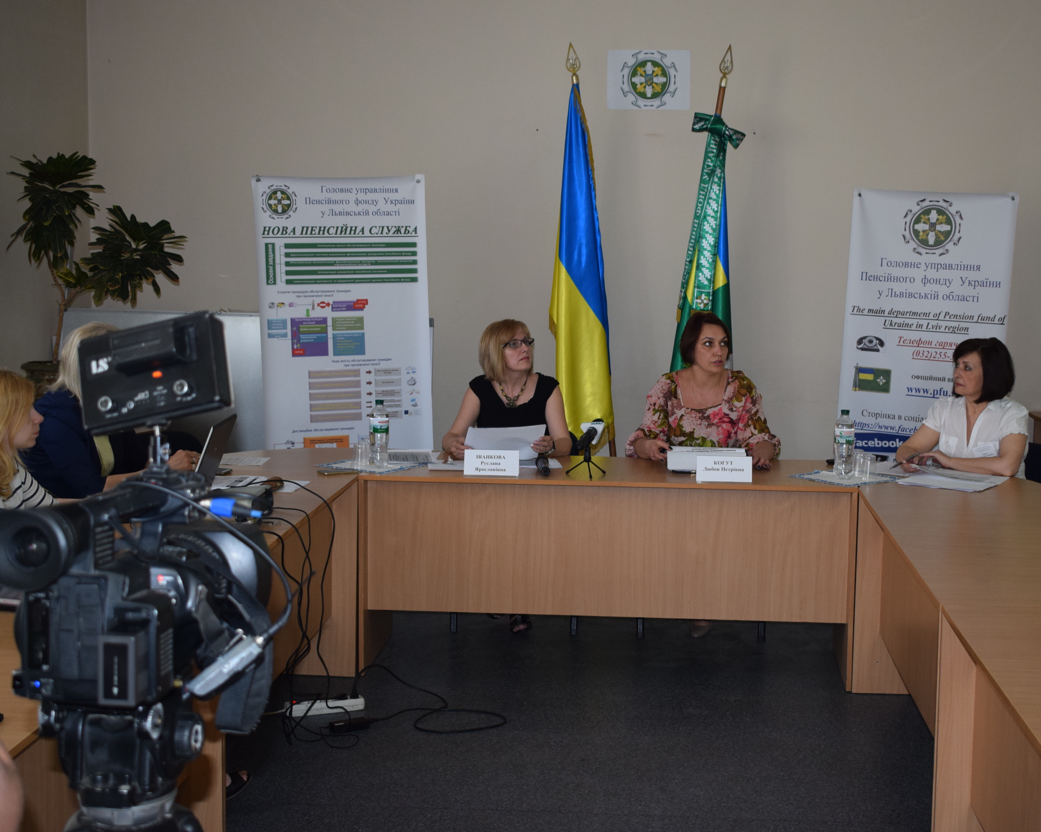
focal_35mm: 55
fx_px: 1694
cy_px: 415
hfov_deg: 34.1
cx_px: 582
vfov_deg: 27.6
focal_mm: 32
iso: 800
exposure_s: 1/80
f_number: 4.5
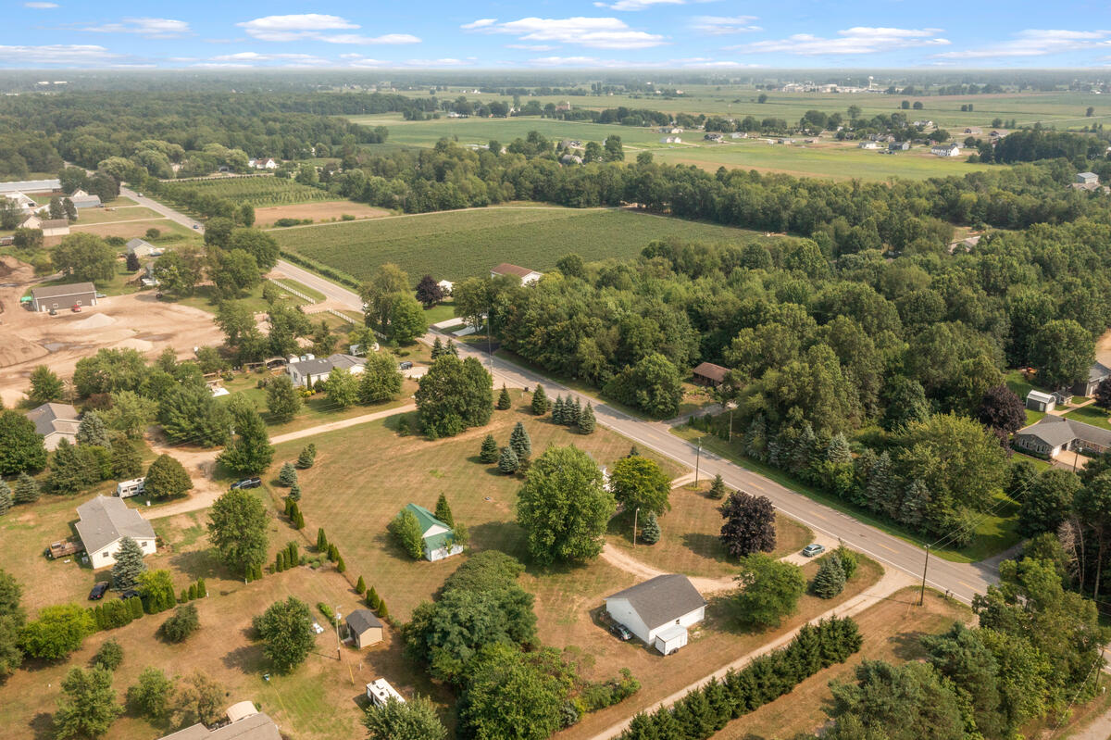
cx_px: 556
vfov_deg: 46.4
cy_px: 370
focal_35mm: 28
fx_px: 864
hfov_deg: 65.5
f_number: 9
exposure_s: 1/640
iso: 100
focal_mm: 10.26
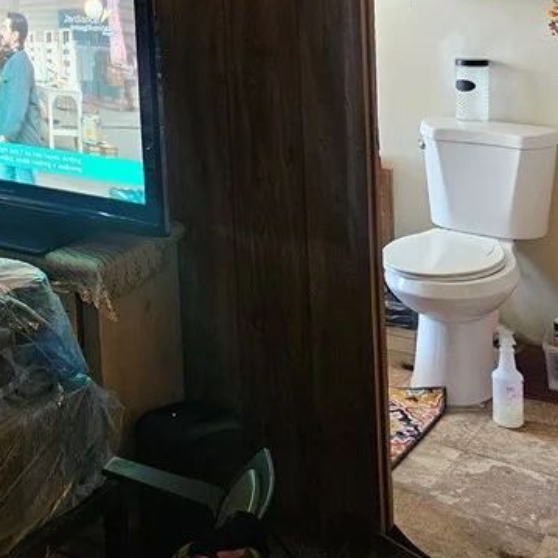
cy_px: 11
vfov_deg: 27.9
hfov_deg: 28.2
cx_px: 33
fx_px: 1058
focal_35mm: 58
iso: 640
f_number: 1.7
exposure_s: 1/30
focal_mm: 6.3
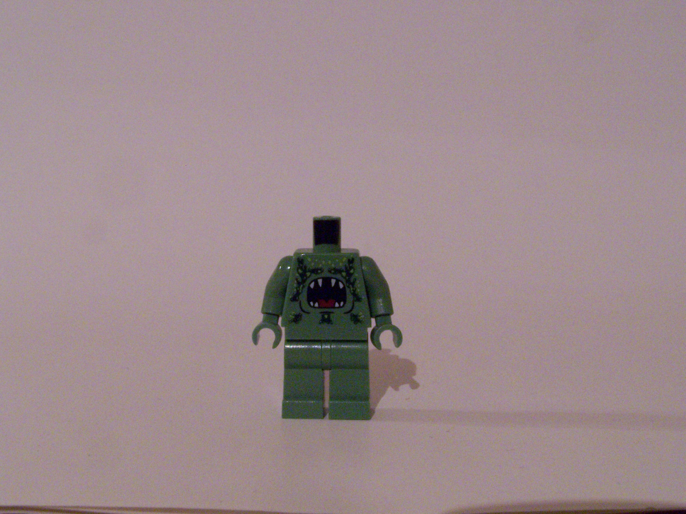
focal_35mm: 56
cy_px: 257
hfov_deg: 34.3
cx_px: 343
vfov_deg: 26.1
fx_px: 1110
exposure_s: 1/4
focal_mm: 9.3
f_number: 8
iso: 400
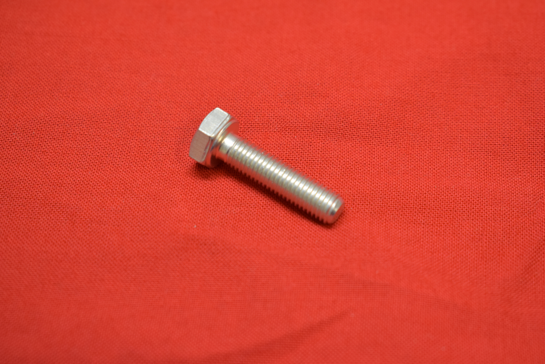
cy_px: 182
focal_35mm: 82
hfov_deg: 24.6
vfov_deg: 16.6
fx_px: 1249
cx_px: 272
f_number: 5.6
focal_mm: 55
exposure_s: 1/60
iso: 800
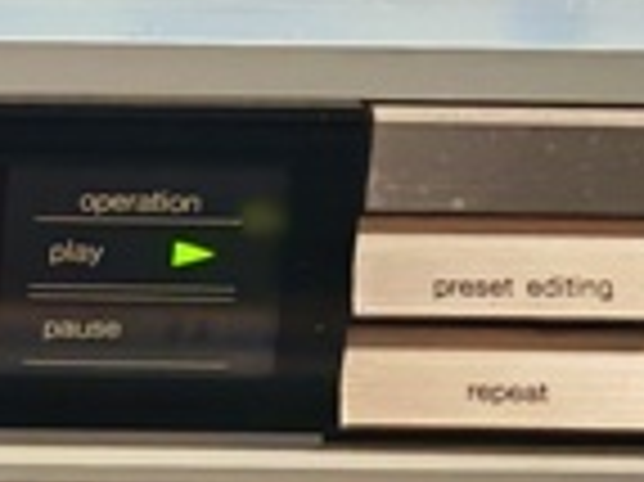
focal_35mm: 194
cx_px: -838
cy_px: 545
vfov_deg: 7.6
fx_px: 3606
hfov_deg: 9.3
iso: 640
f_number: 1.9
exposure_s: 1/50
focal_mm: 6.67
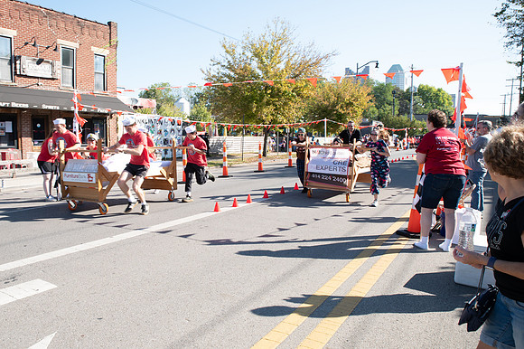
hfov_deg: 64.0
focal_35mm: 29
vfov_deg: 45.6
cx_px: 213
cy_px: 187
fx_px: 415
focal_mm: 24
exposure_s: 1/200
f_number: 9
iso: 320
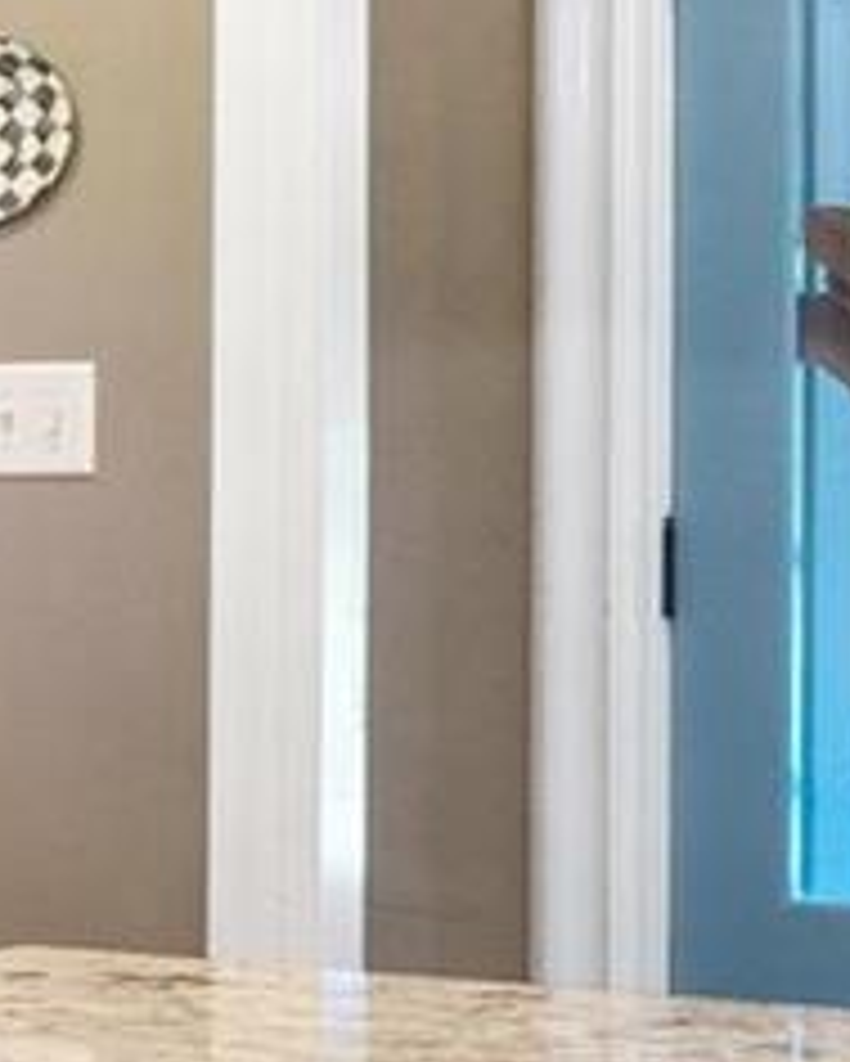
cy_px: 513
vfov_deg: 15.1
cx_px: -2289
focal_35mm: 127
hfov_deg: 8.3
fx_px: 3991
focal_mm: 10
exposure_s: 1/5
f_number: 8
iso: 400
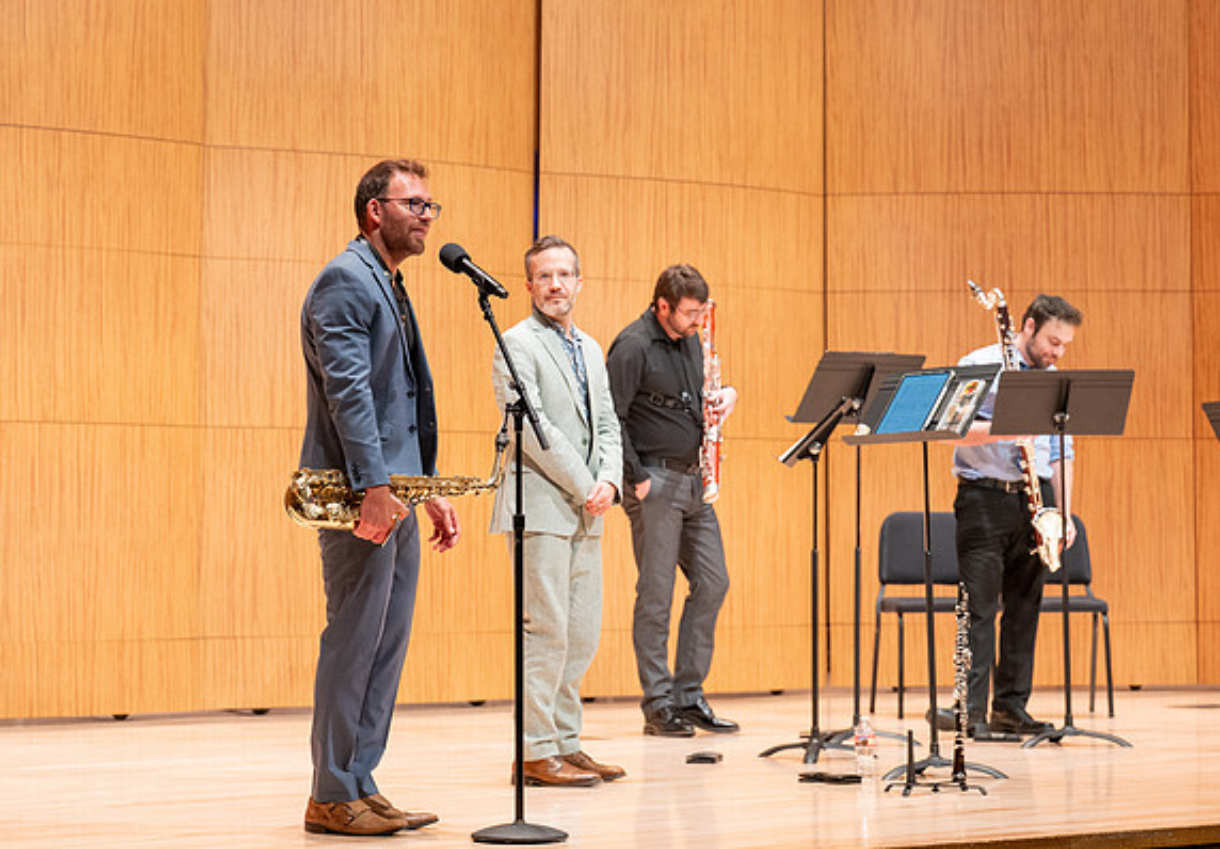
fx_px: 3366
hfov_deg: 20.5
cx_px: 524
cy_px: 376
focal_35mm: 98
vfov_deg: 14.4
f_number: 4
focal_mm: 81
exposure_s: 1/160
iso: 2500
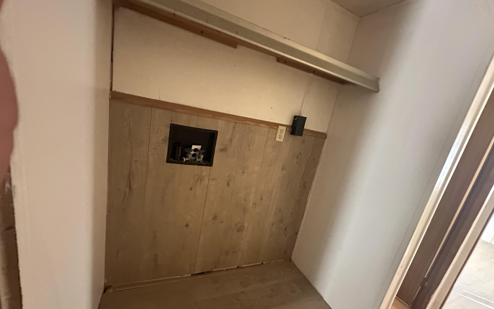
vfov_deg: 74.7
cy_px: 167
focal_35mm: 15
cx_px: 244
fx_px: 202
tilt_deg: -12.8
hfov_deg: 101.5
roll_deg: -13.1
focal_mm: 2.22
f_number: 2.2
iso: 1600
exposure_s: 1/53
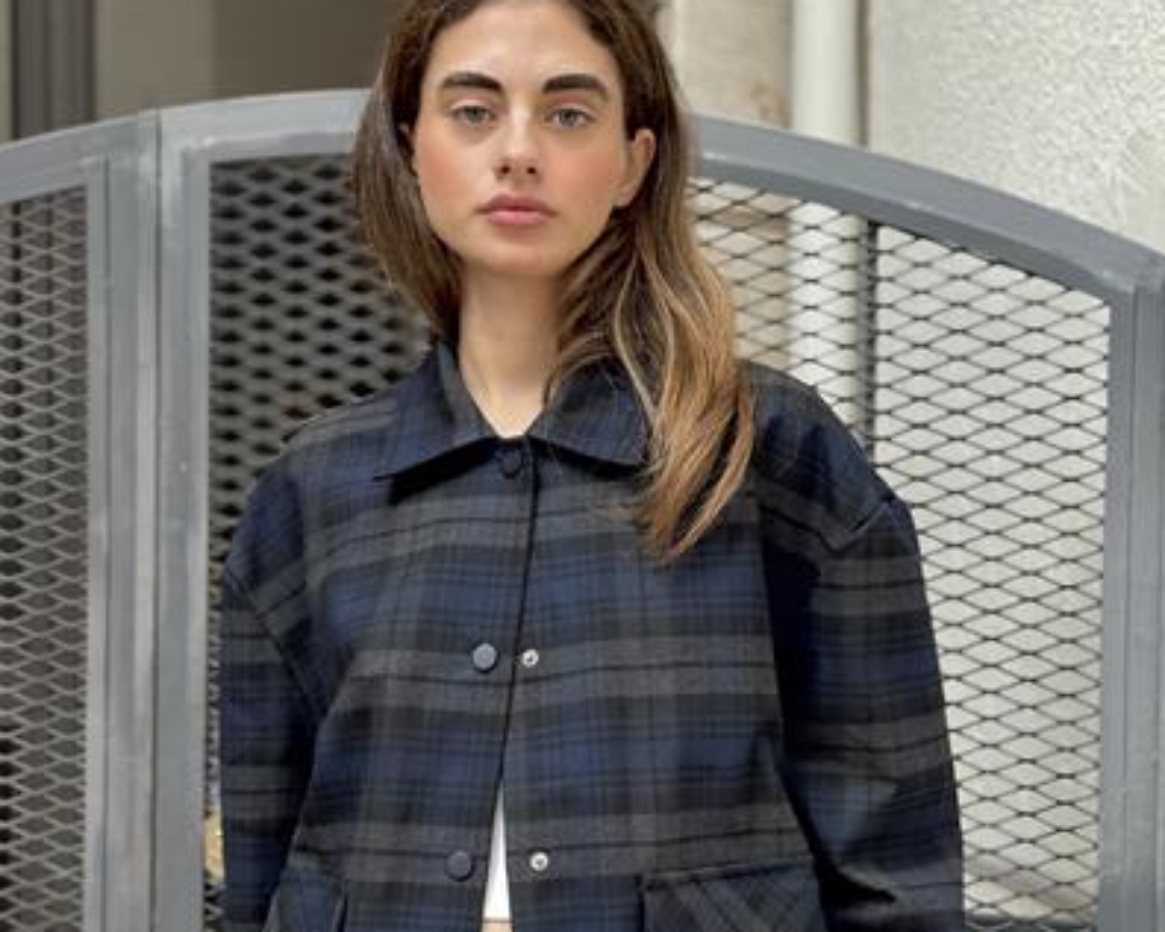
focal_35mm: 63
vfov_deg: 24.2
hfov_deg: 30.0
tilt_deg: -0.1
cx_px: 585
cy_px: 584
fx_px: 2173
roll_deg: +1.1
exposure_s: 1/407
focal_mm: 6.76
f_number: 1.78
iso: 64
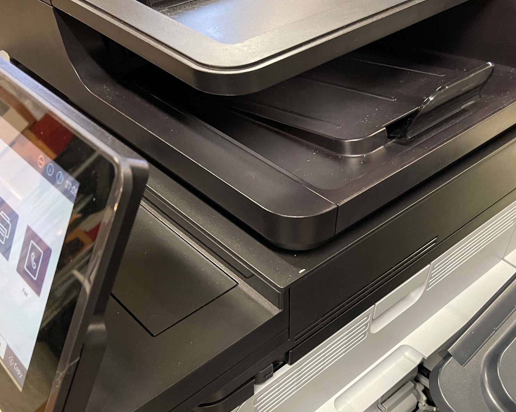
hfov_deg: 51.5
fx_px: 535
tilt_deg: -47.4
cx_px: 261
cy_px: 297
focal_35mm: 35
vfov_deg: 41.3
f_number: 1.6
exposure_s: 1/50
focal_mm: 5.1
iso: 500
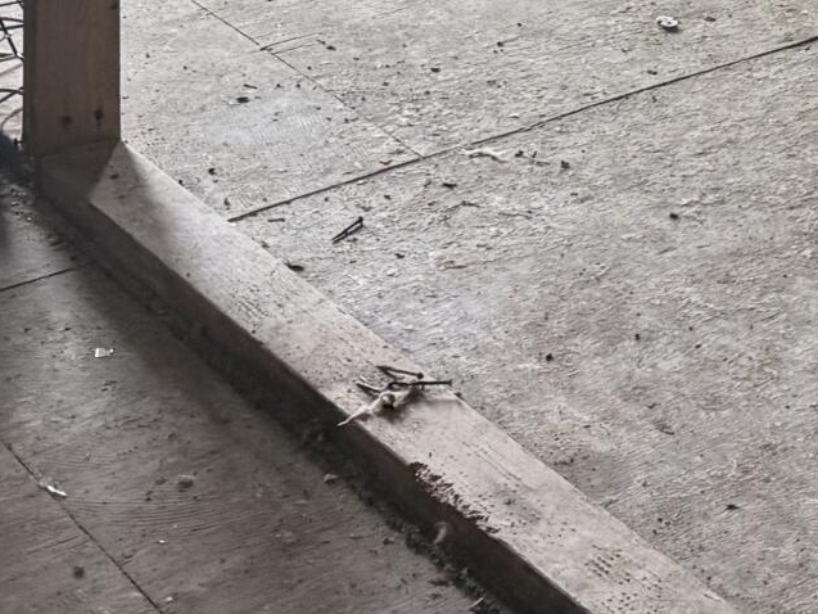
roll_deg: -1.5
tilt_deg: -5.6
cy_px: -754
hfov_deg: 16.7
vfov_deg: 11.4
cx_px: 964
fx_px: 2671
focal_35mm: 113
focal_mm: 6.76
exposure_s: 1/62
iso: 200
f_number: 1.78
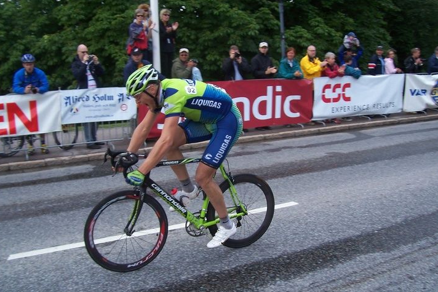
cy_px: 146
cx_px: 216
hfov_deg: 53.1
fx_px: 438
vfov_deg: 36.9
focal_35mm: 36
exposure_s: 1/500
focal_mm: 5.6
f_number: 2.7
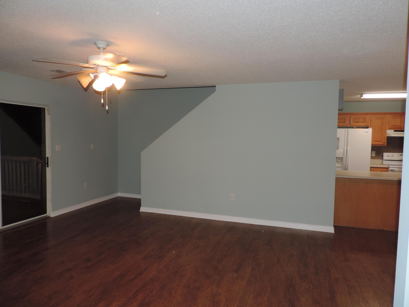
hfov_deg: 71.6
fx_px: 284
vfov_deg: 56.8
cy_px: 154
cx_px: 204
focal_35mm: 24
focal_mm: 4.3
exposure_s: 1/30
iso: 200
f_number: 3
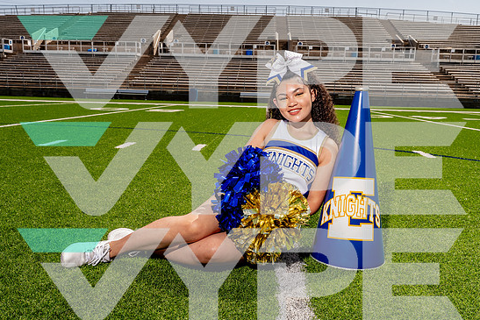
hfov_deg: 54.4
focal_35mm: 35
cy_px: 169
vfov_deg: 37.9
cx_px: 243
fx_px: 467
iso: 100
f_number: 10
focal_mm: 33
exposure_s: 1/250
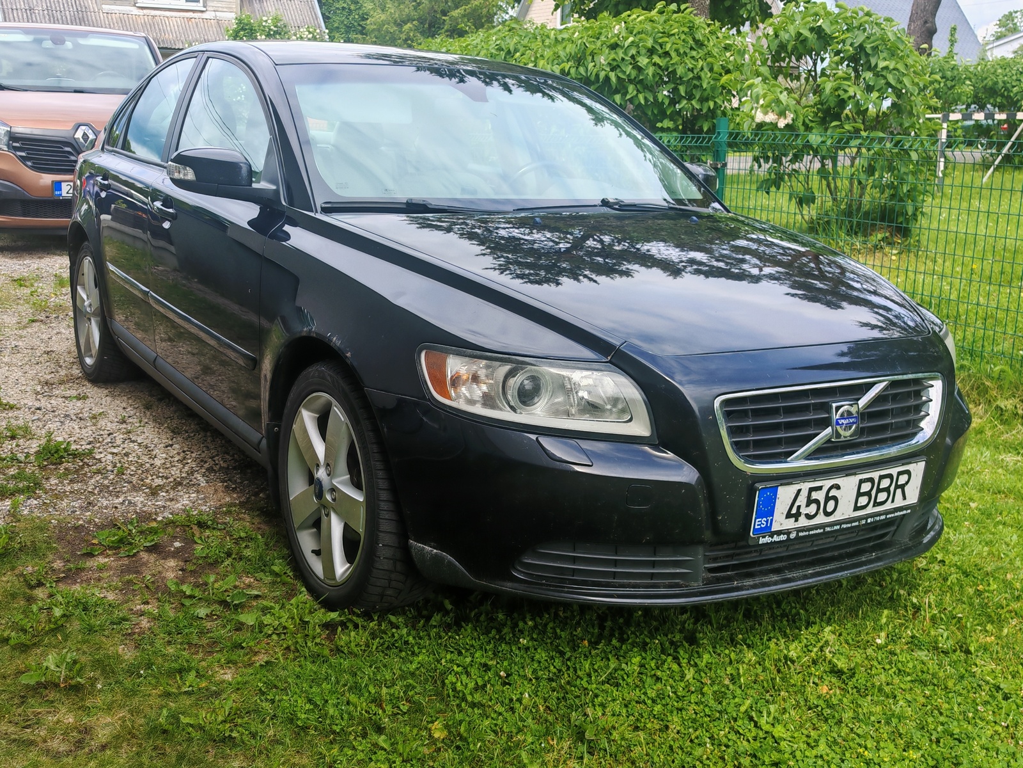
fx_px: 1093
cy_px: 384
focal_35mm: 37
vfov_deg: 38.7
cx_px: 512
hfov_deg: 50.1
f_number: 2
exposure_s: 1/500
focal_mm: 6.83
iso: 50
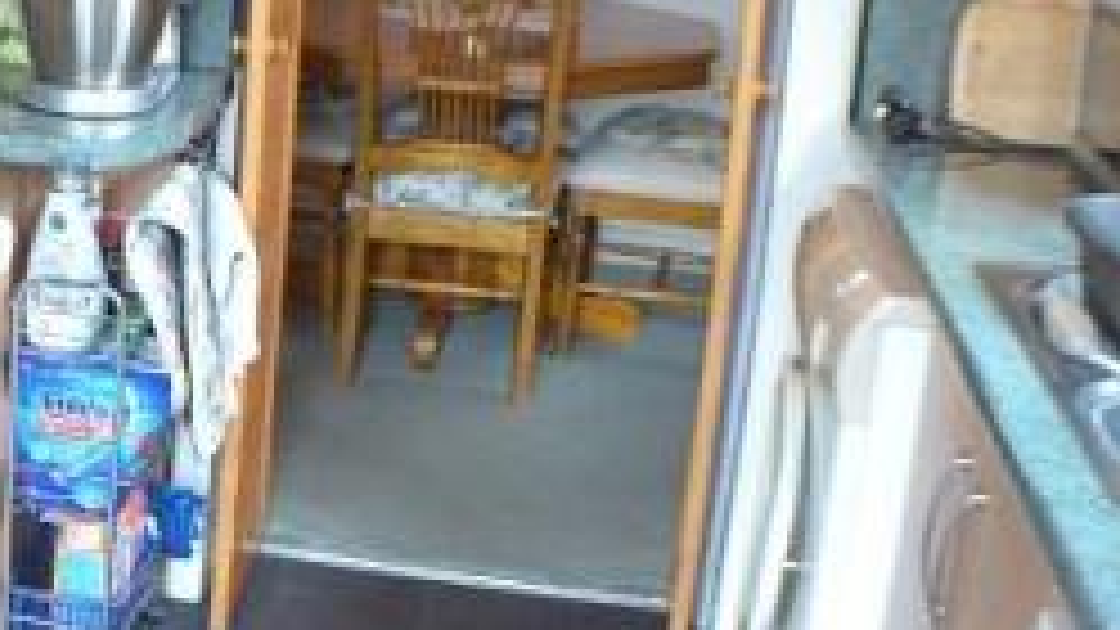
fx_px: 2702
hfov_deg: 22.1
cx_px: -135
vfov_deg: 13.2
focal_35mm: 91
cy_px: 110
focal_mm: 22
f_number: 3.8
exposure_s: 1/50
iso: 800
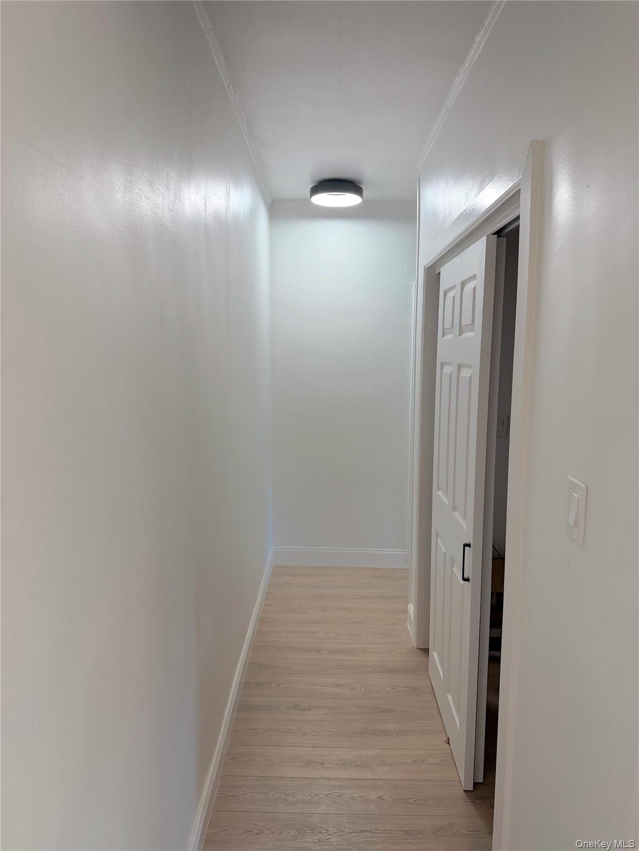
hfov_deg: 56.8
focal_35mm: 24
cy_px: 426
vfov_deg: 71.6
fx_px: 591
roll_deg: +1.3
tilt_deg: -6.1
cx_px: 320
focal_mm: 6.76
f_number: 1.78
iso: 160
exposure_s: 1/120
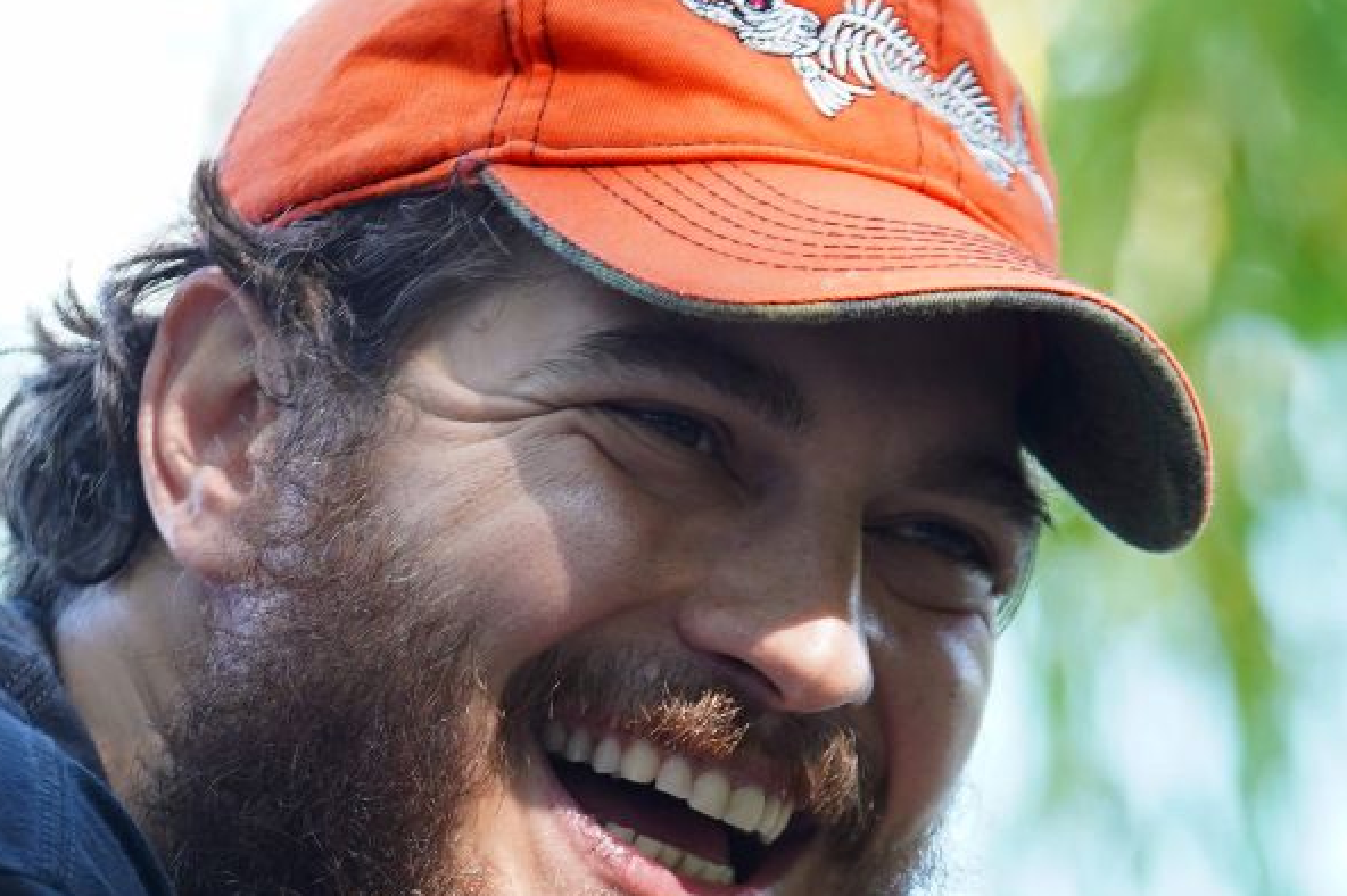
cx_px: 421
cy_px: 1044
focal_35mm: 419
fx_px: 15668
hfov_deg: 4.9
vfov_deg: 3.3
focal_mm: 155
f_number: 3.2
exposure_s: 1/250
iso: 500
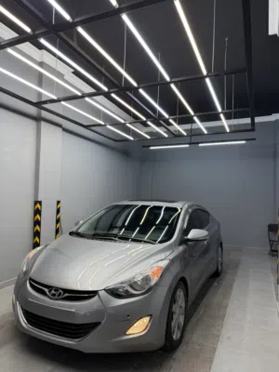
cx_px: 140
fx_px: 258
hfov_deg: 56.8
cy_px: 186
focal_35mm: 24
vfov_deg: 71.6
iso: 125
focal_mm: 6.76
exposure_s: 1/201
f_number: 1.78
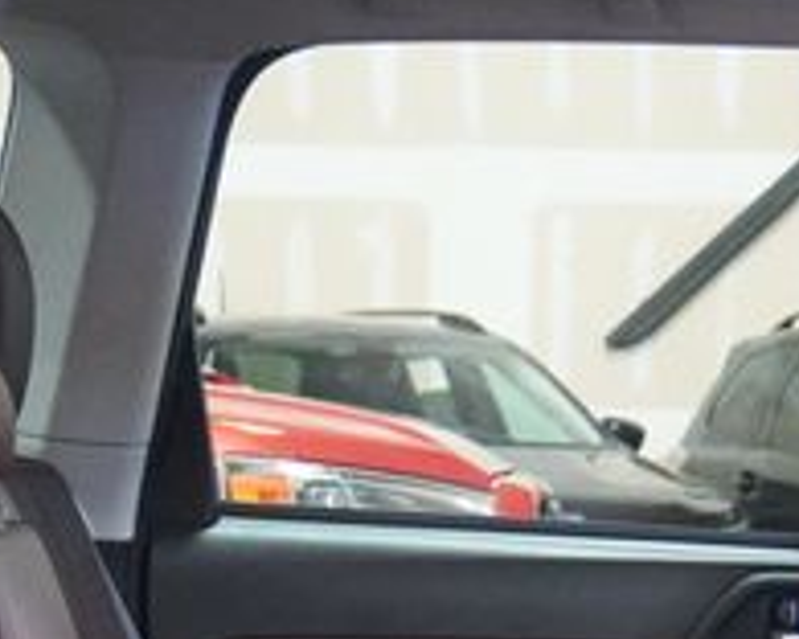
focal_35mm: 111
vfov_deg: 13.4
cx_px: 651
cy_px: 848
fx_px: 2625
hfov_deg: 17.2
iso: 6400
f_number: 4.5
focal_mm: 24
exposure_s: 1/30
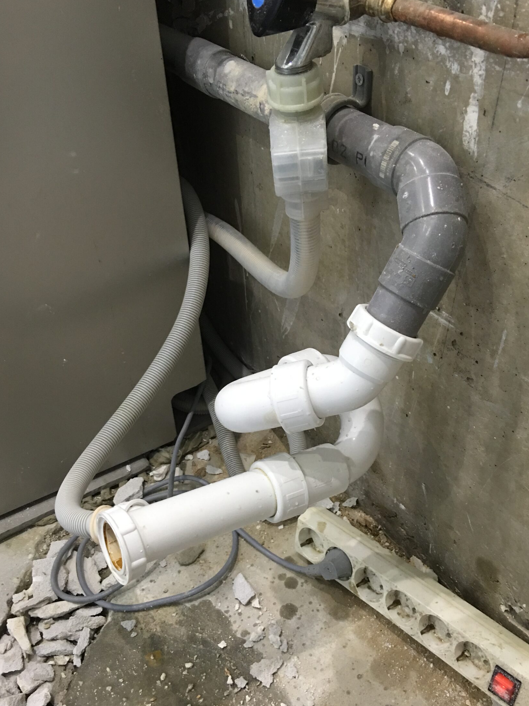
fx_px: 693
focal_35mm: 34
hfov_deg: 41.8
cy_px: 380
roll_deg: +2.4
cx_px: 262
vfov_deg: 53.9
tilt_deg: -40.4
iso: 100
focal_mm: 4.15
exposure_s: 1/17
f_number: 2.2
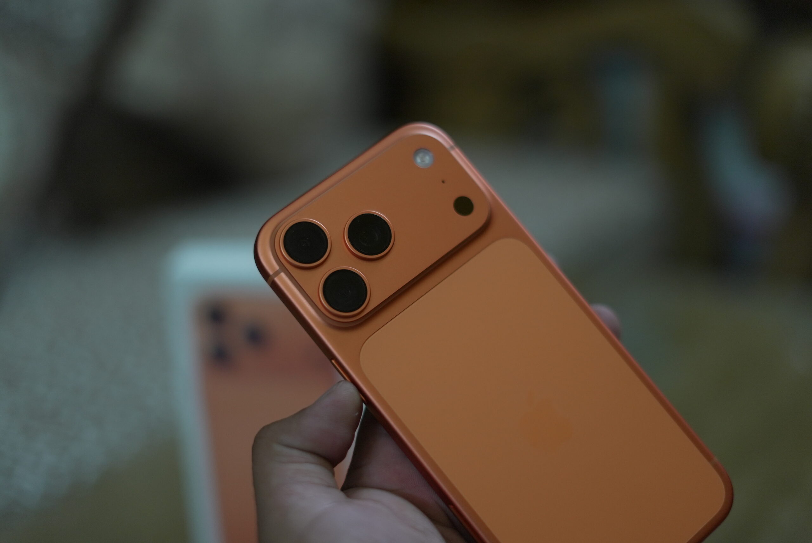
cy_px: 272
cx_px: 406
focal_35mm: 50
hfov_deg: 39.6
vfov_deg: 27.0
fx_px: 1128
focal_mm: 50
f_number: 1.8
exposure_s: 1/100
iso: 1250
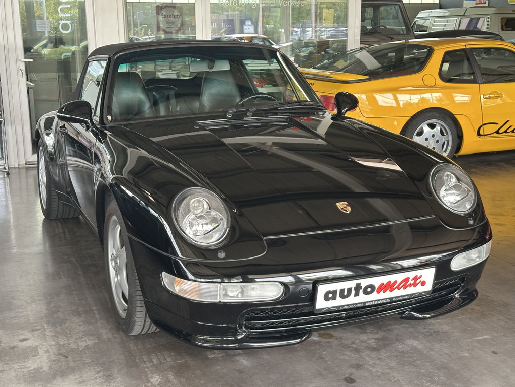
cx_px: 258
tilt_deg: -12.9
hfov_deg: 39.7
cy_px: 194
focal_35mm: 48
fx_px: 714
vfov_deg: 30.3
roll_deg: +0.3
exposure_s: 1/88
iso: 80
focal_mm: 6.86
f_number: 1.78
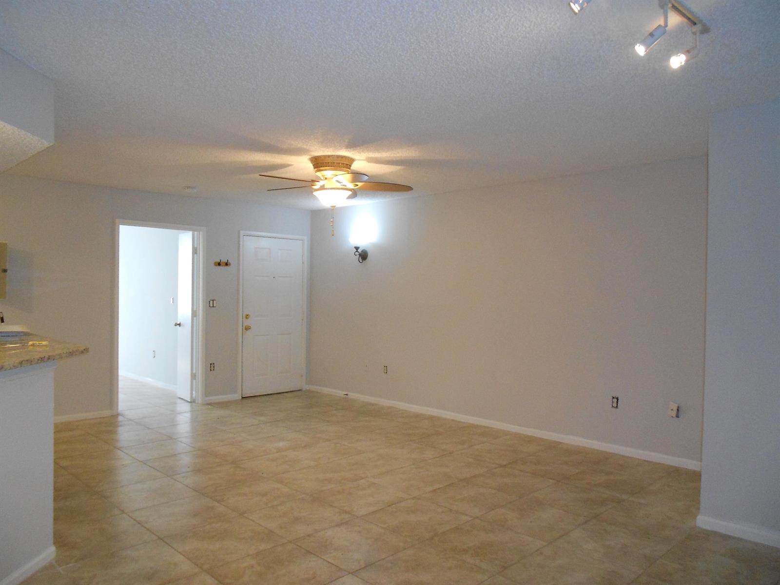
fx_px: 586
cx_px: 390
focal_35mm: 26
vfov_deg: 53.1
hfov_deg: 67.3
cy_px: 292
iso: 400
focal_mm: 4.6
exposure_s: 1/30
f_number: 3.2
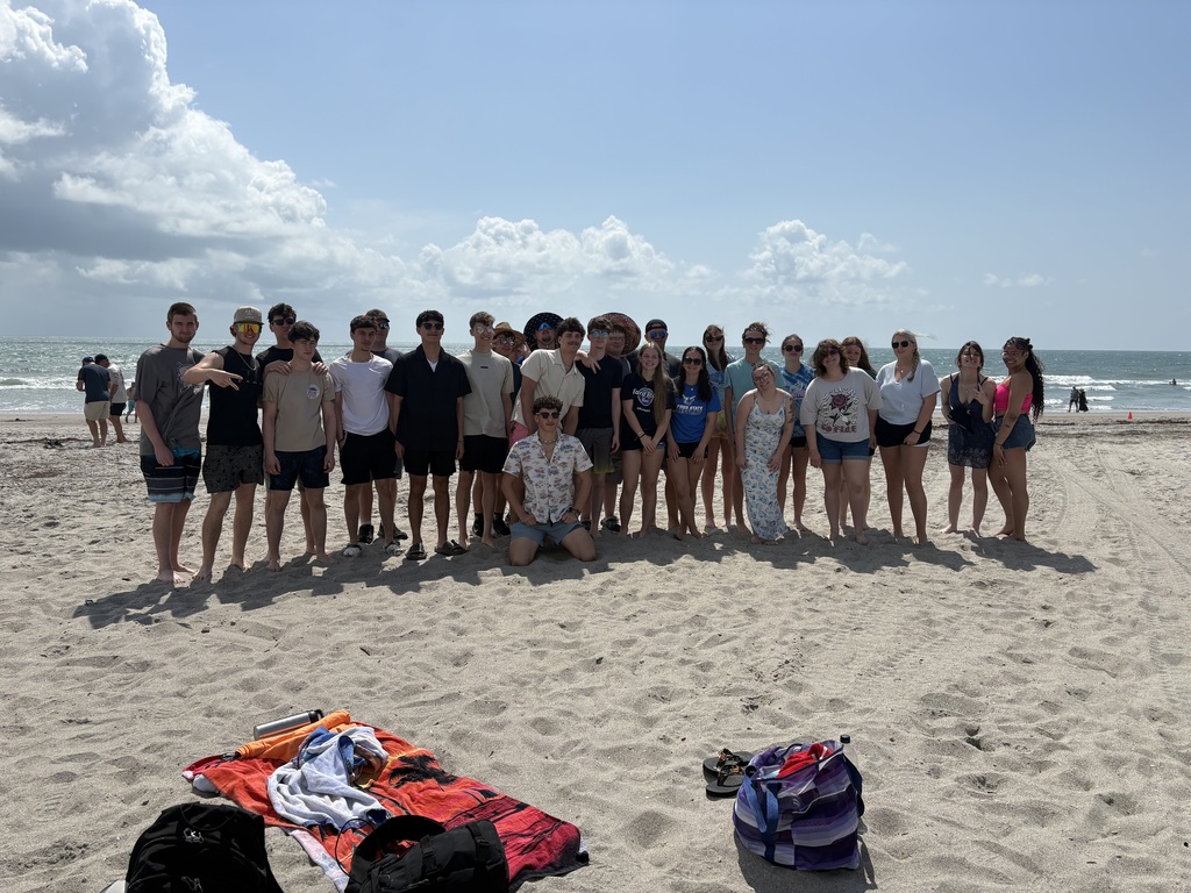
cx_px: 596
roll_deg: +0.1
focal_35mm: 26
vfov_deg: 53.1
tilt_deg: -6.1
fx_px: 895
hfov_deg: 67.3
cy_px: 446
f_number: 1.6
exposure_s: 1/10101
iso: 50
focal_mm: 5.96
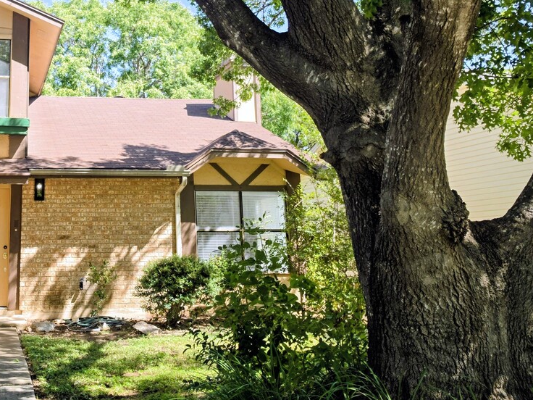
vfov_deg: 31.6
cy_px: 101
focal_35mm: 45
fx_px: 693
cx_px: 106
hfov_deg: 40.3
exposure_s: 1/2032
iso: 64
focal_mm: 6.5
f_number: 1.4
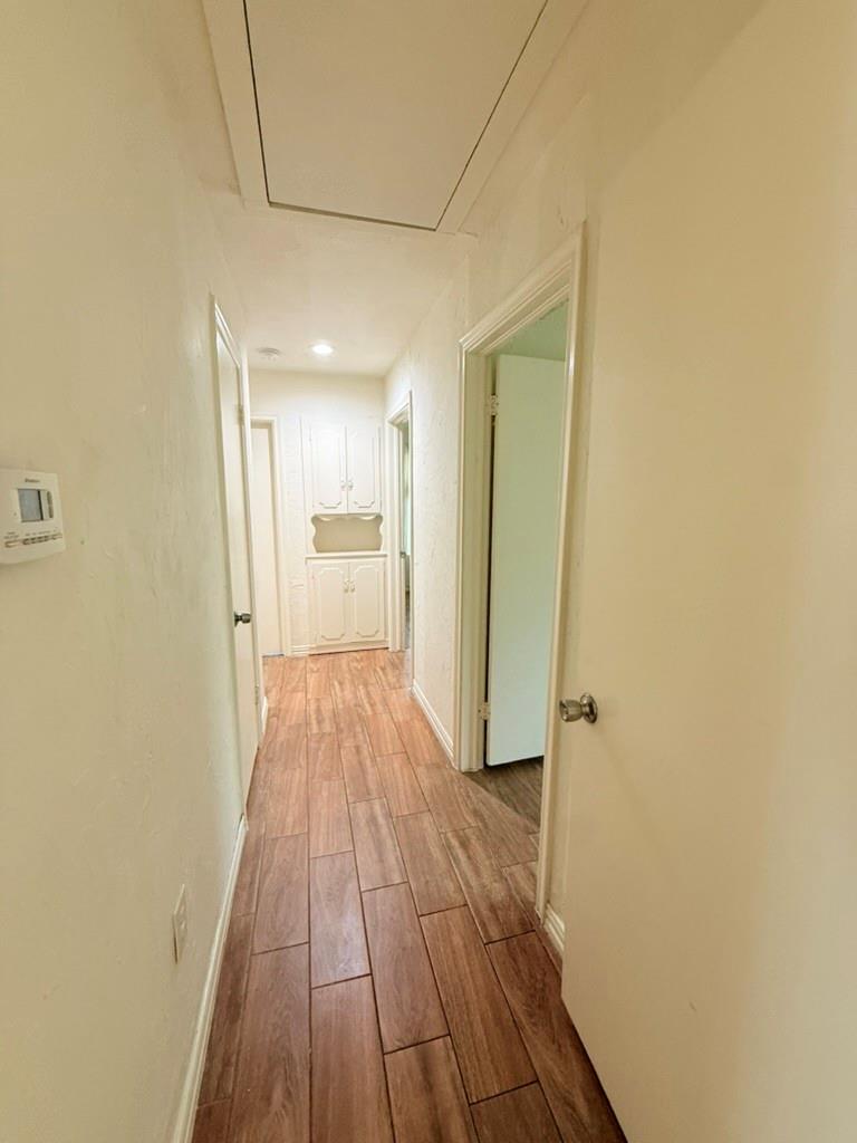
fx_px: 462
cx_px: 428
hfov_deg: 85.7
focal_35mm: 14
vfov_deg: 102.1
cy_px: 572
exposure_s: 1/60
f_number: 2.2
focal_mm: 2.22
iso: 250
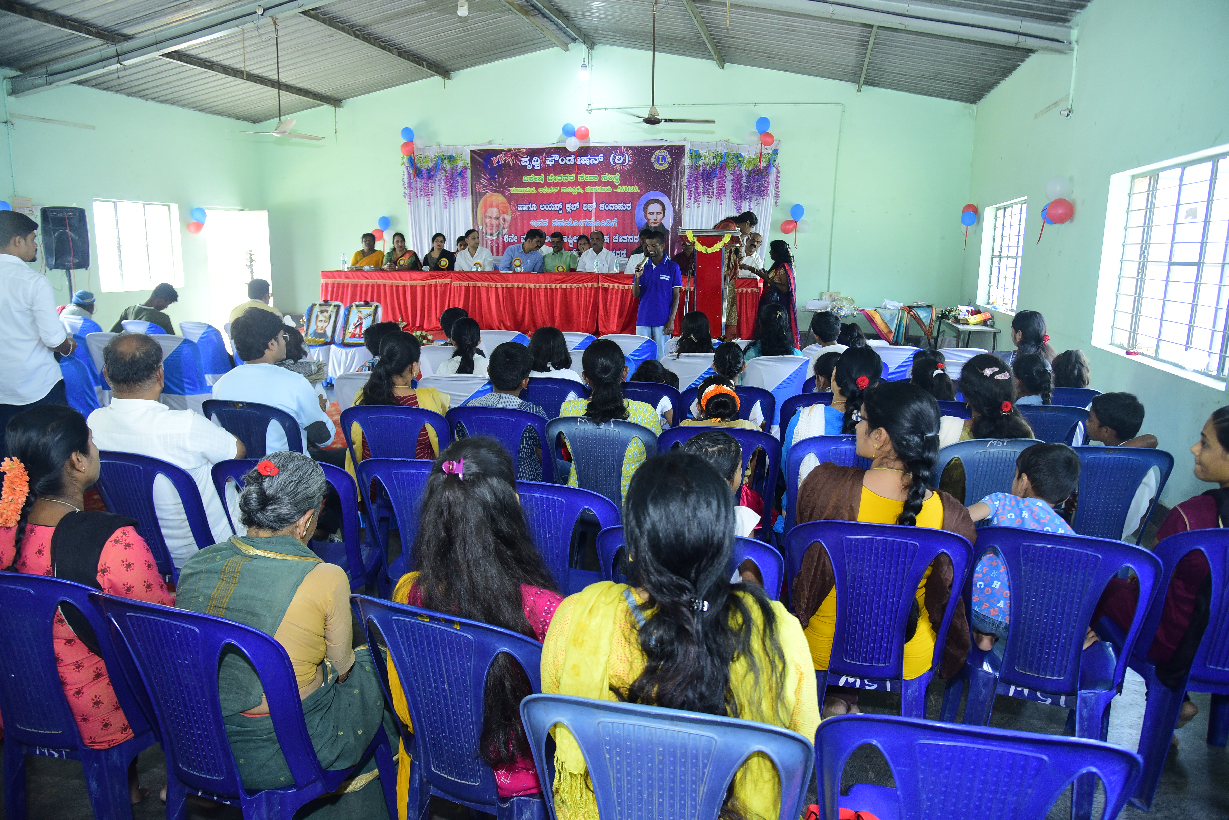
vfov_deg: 53.2
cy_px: 410
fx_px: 820
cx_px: 614
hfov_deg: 73.7
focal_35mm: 24
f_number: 4
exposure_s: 1/125
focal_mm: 24
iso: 1000
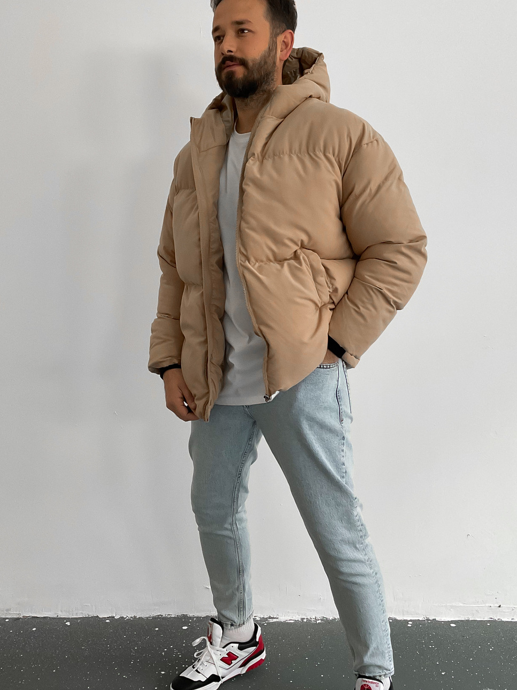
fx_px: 717
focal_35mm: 36
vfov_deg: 51.3
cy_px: 330
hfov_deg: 39.6
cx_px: 282
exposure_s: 1/60
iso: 125
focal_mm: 3
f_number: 1.8
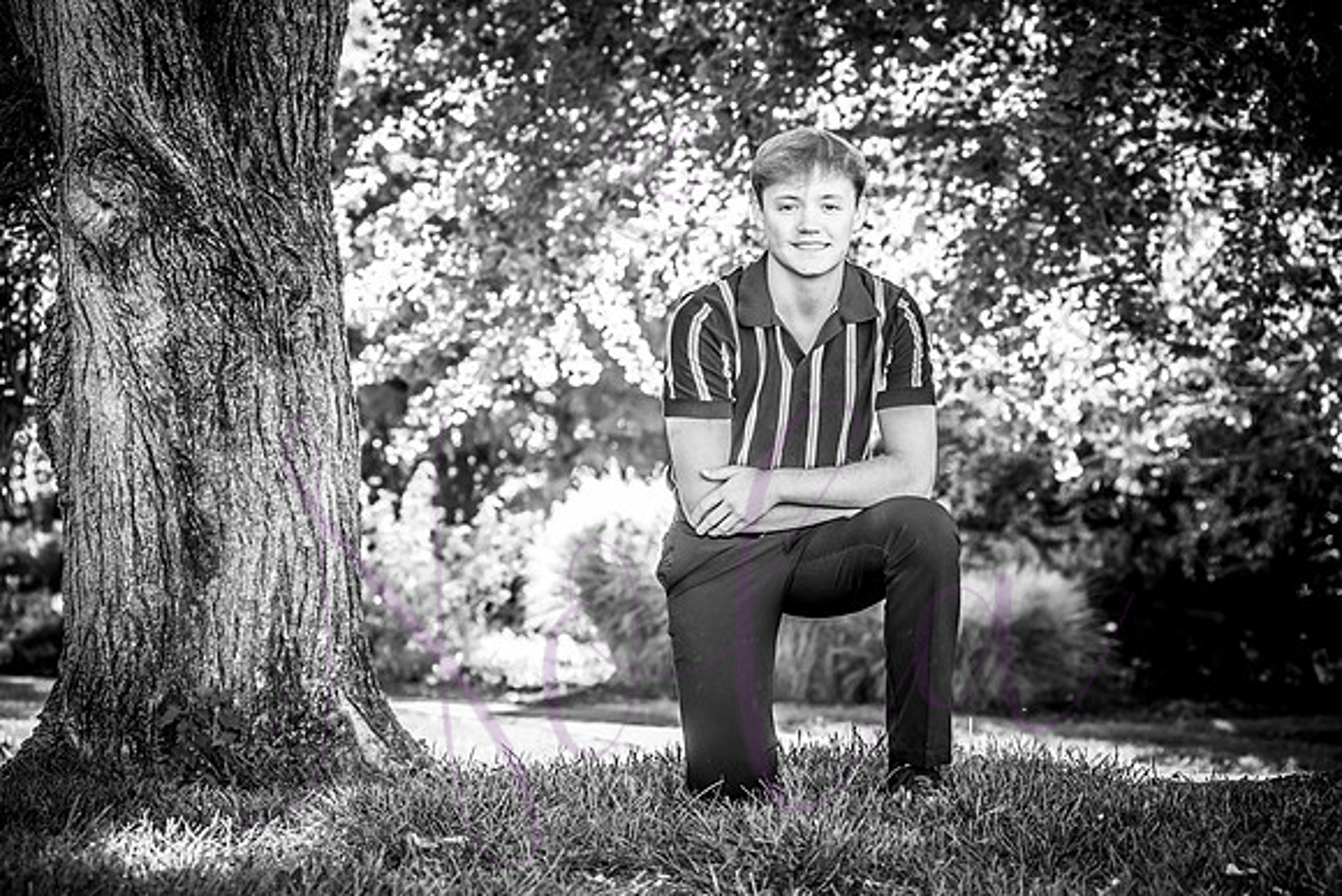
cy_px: 448
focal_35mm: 80
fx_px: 2983
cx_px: 671
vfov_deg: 17.1
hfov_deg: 25.4
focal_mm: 80
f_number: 5.6
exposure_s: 1/320
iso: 800
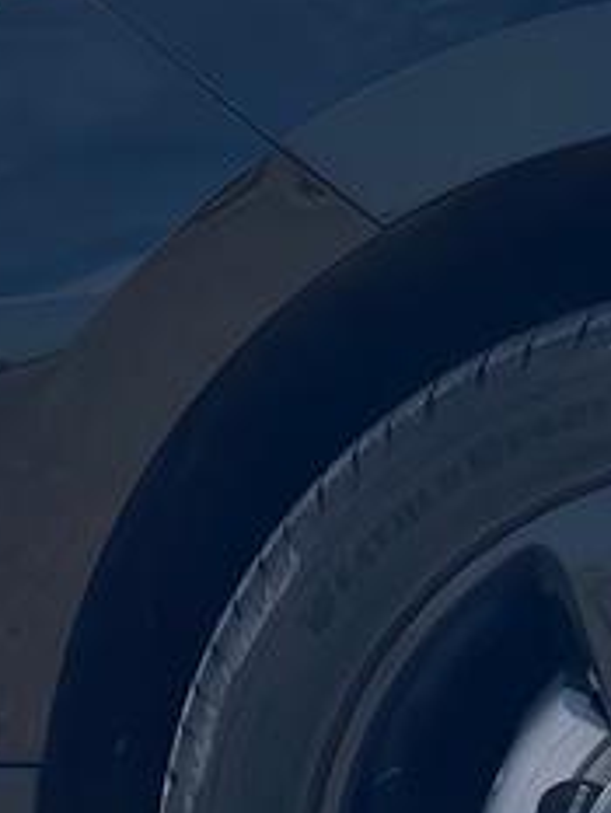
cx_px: 475
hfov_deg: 7.5
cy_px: 405
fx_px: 4656
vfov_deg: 10.0
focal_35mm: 198
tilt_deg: -3.9
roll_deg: -3.4
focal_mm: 6.86
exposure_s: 1/7092
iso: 100
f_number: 1.78
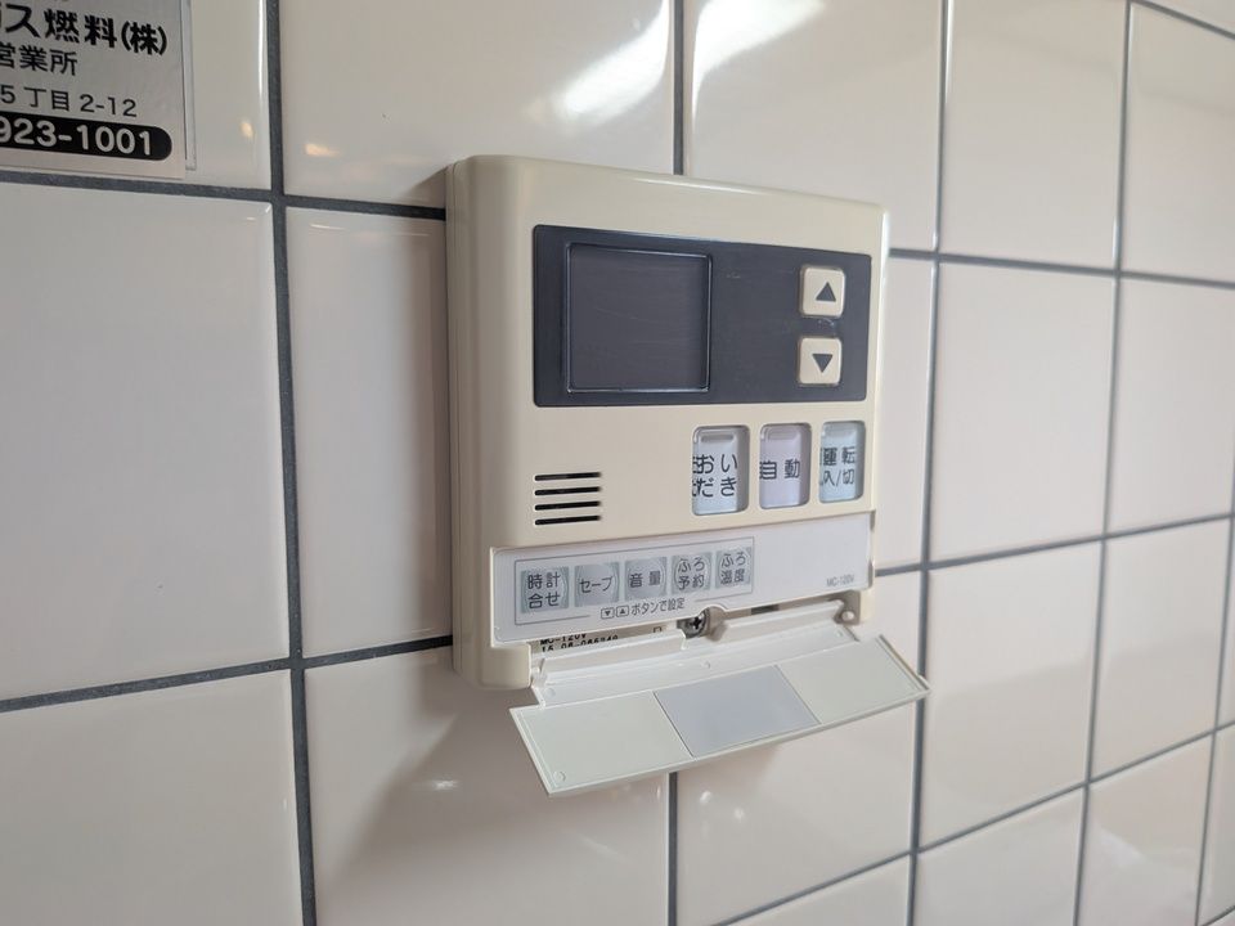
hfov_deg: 71.6
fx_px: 856
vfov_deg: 56.8
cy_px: 463
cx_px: 618
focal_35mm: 24
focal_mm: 4.53
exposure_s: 1/100
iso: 223
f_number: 1.7
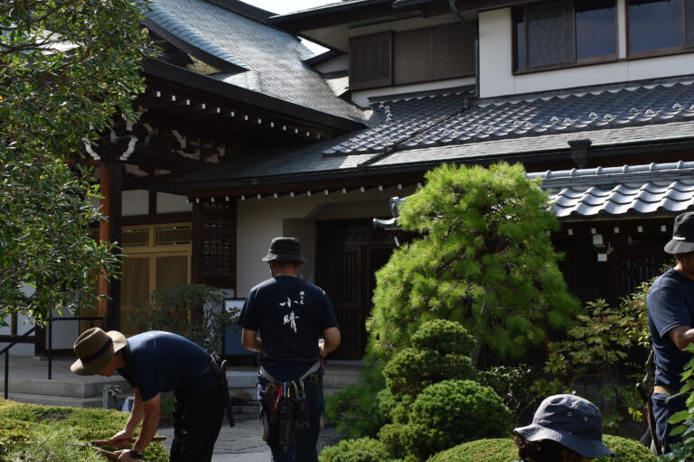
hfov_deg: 41.1
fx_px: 925
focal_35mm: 48
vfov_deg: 28.1
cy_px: 257
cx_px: 376
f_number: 8
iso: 100
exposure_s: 1/250
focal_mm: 24
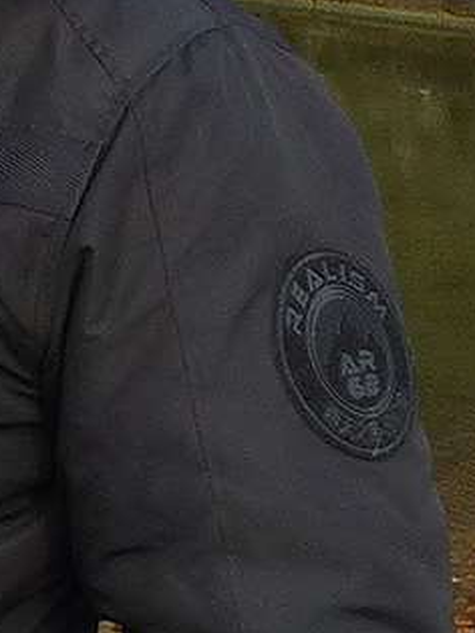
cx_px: -258
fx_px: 1977
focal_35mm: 108
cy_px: 20
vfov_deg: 17.8
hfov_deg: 12.9
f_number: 5
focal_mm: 6
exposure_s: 1/125
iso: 100
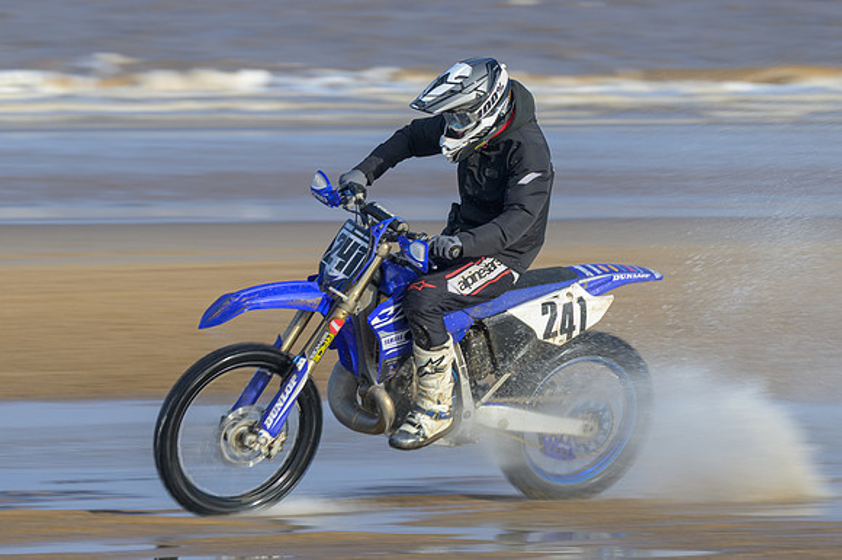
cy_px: 267
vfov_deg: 4.0
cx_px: 407
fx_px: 8033
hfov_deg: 6.0
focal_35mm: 344
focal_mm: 200
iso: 90
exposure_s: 1/200
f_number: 8
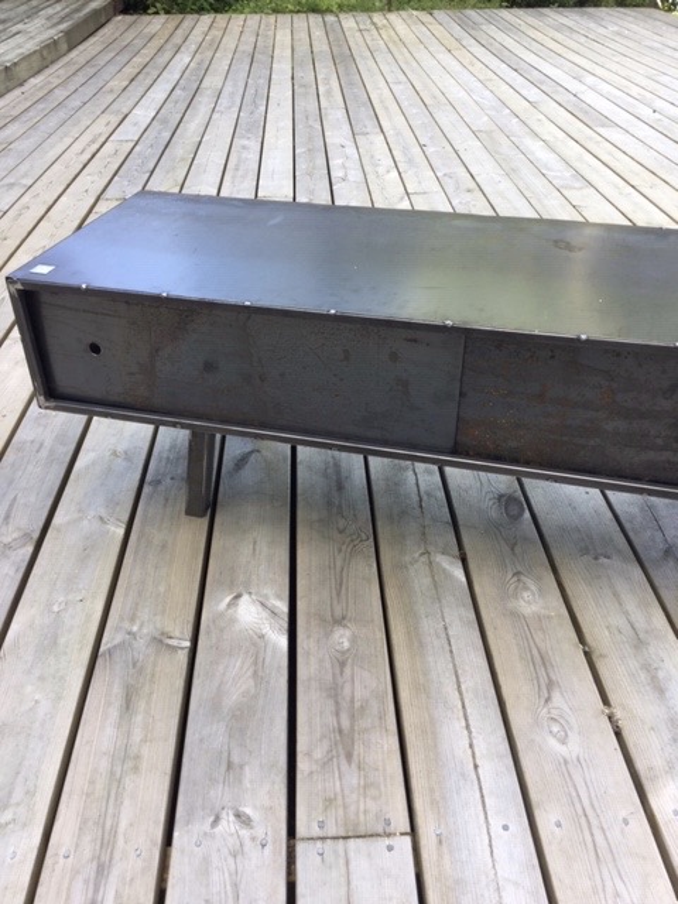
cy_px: 452
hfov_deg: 45.4
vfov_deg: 58.4
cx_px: 339
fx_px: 810
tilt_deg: -34.2
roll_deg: +2.4
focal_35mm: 31
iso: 25
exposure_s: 1/107
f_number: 2.4
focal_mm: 3.3
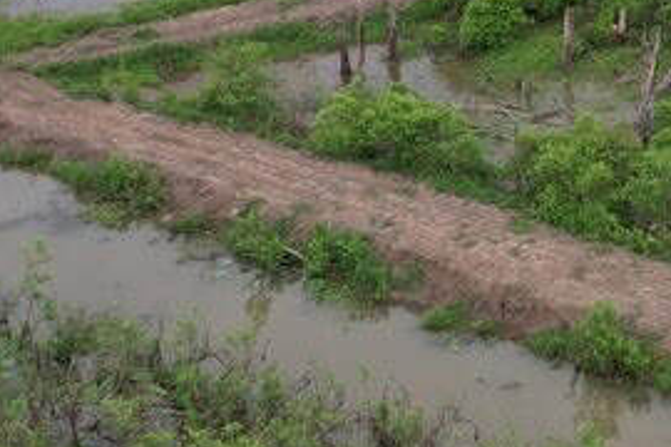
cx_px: 654
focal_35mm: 125
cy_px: 142
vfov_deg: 11.0
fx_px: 2330
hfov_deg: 16.1
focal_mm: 8.4
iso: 100
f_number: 2.8
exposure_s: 1/400
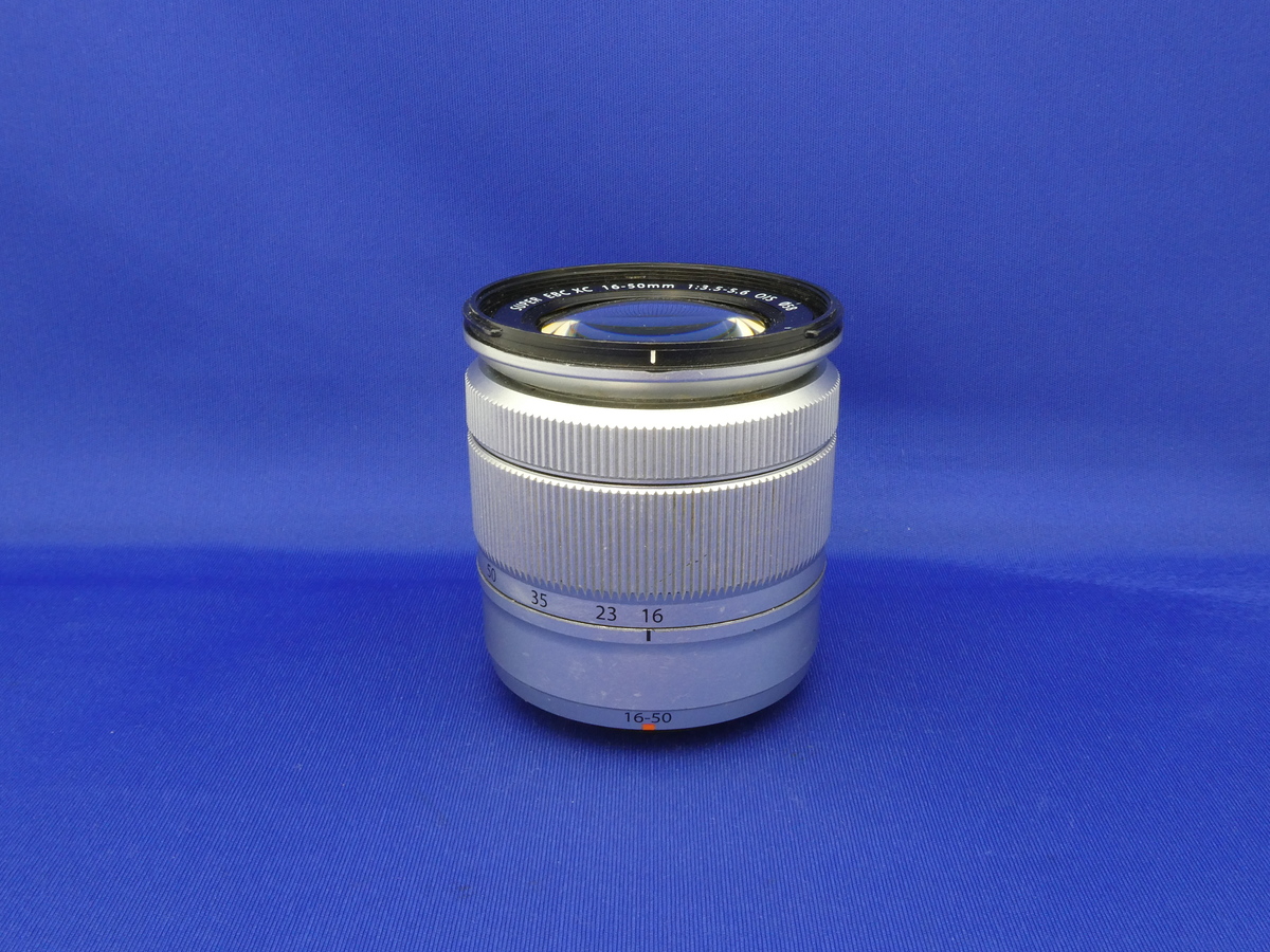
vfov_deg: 40.7
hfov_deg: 52.6
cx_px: 635
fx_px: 1284
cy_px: 476
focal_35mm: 35
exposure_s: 1/1.6
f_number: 8
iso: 200
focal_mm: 6.3
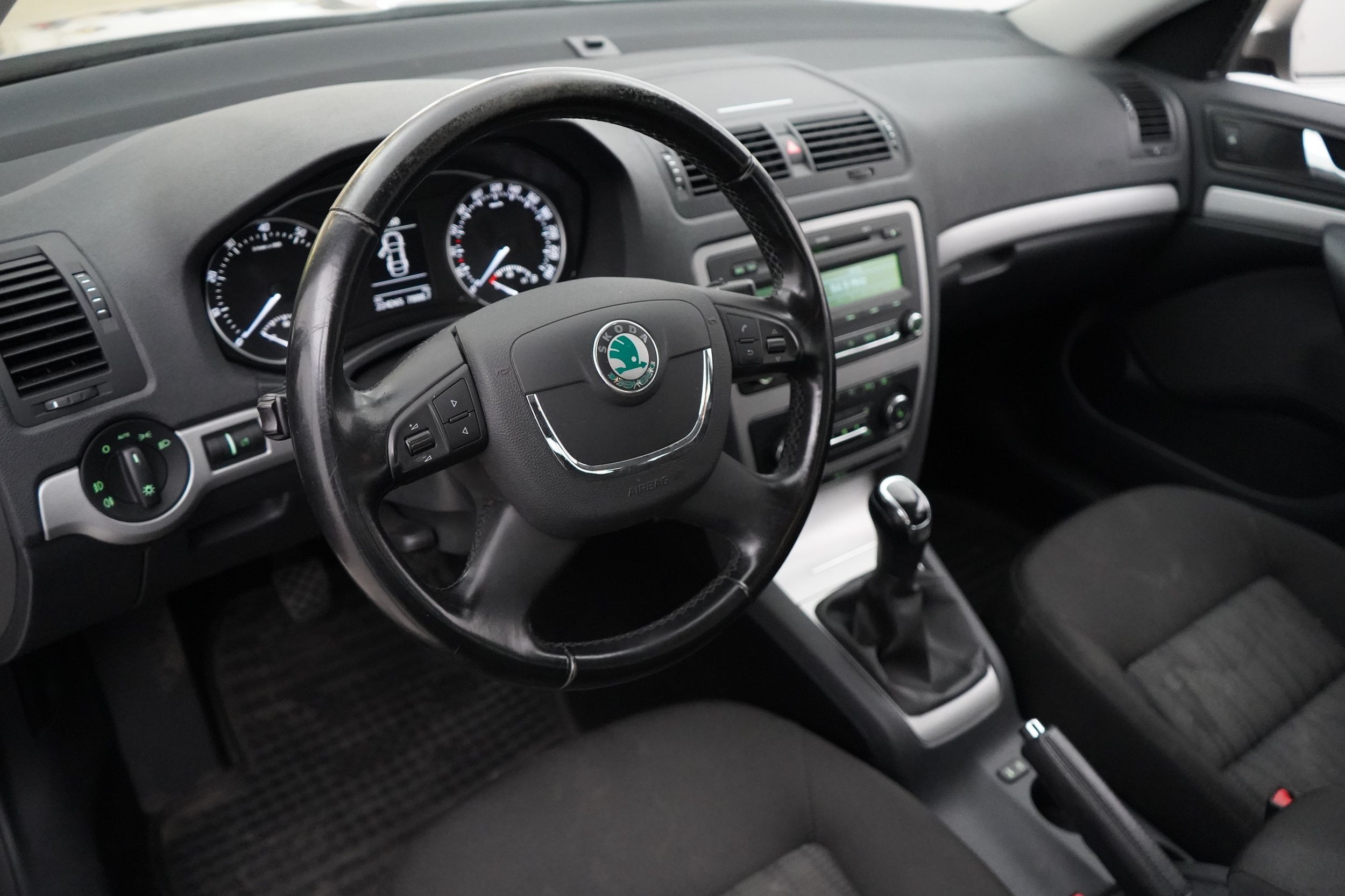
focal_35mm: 29
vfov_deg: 45.0
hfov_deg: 63.7
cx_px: 672
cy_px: 448
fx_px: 1083
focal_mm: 29
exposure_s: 1/160
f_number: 3.5
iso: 10000
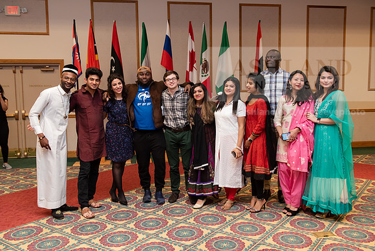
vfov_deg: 41.1
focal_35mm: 32
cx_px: 188
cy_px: 126
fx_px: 333
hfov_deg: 58.7
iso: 2500
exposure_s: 1/200
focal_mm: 32
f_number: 5.6
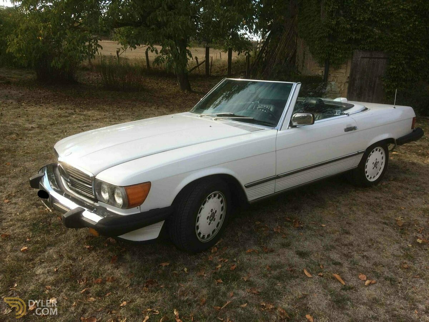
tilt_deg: -15.9
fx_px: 359
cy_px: 161
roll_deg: -3.4
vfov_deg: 48.2
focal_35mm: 29
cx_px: 214
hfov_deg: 61.7
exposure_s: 1/892
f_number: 2.2
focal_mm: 4.15
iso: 32
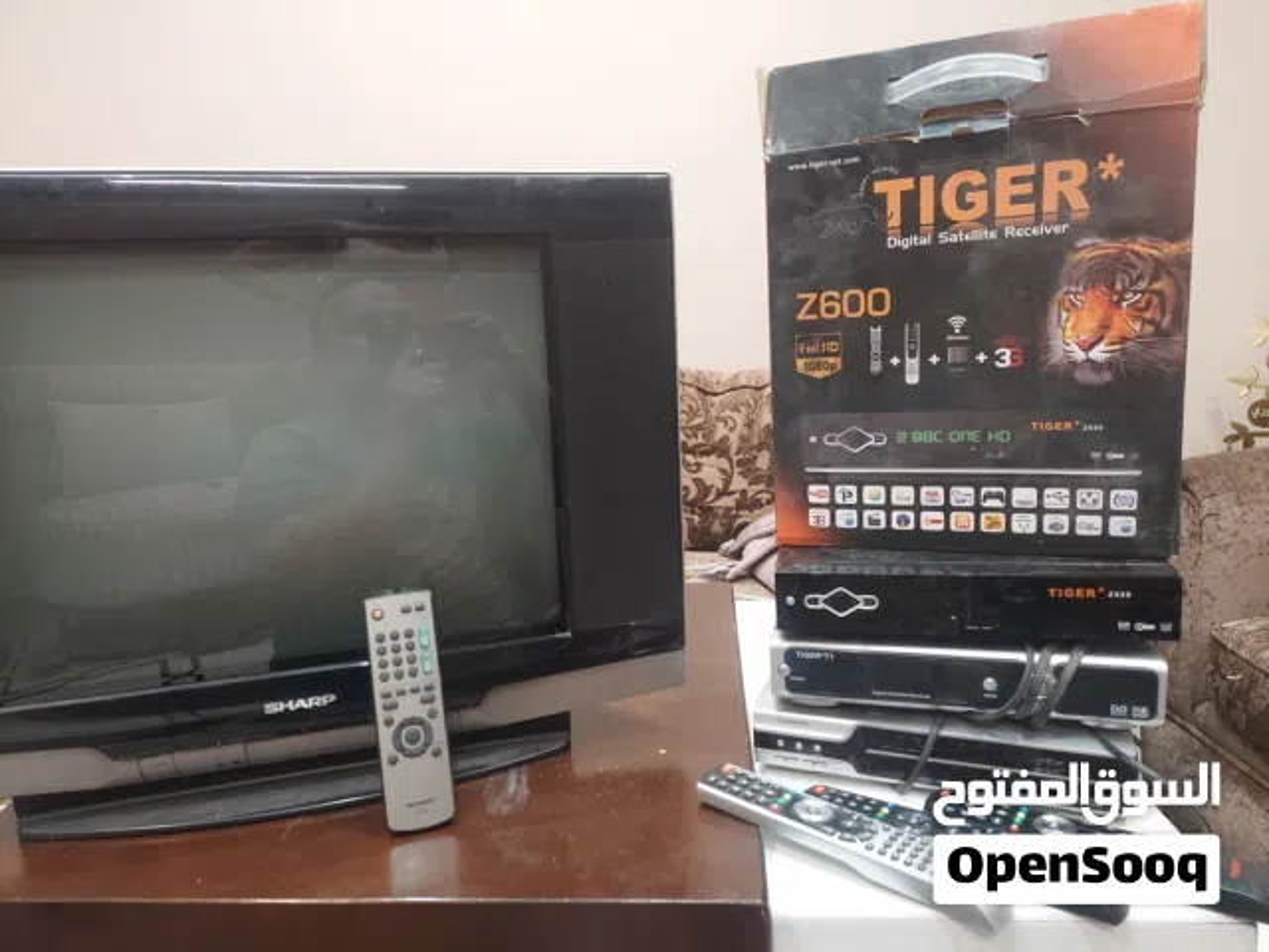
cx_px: 634
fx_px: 880
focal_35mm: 24
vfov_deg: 56.8
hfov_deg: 71.6
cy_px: 476
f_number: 1.8
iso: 200
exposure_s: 1/40
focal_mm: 5.23
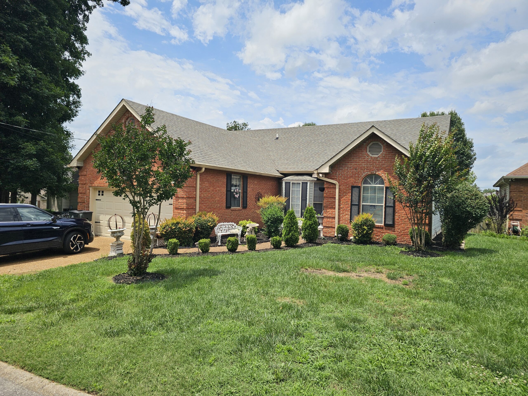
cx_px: 264
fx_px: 351
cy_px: 198
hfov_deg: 73.9
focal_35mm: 23
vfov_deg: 58.9
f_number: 1.7
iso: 10
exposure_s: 1/1354
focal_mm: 6.3
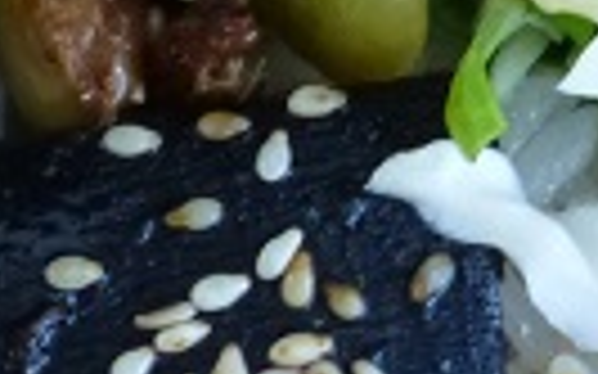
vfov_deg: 3.7
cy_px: 41
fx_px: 5783
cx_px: 832
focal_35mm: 355
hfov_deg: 5.9
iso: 400
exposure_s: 1/8
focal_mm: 10.3
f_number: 4.7
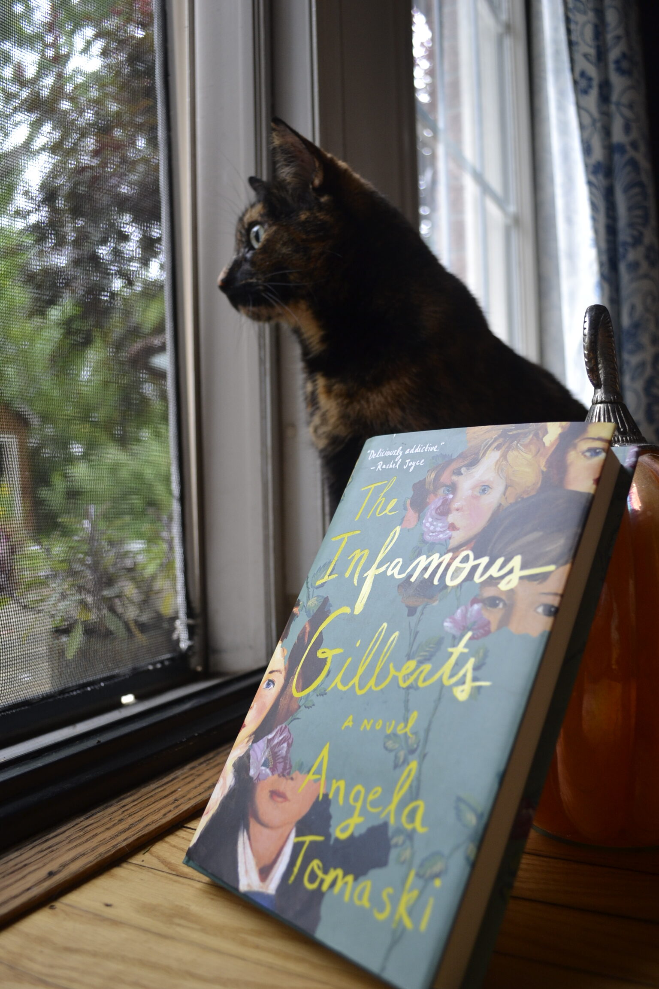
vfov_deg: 61.9
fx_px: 824
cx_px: 330
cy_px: 494
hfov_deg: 43.6
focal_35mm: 30
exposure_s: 1/60
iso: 400
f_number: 4
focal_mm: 20
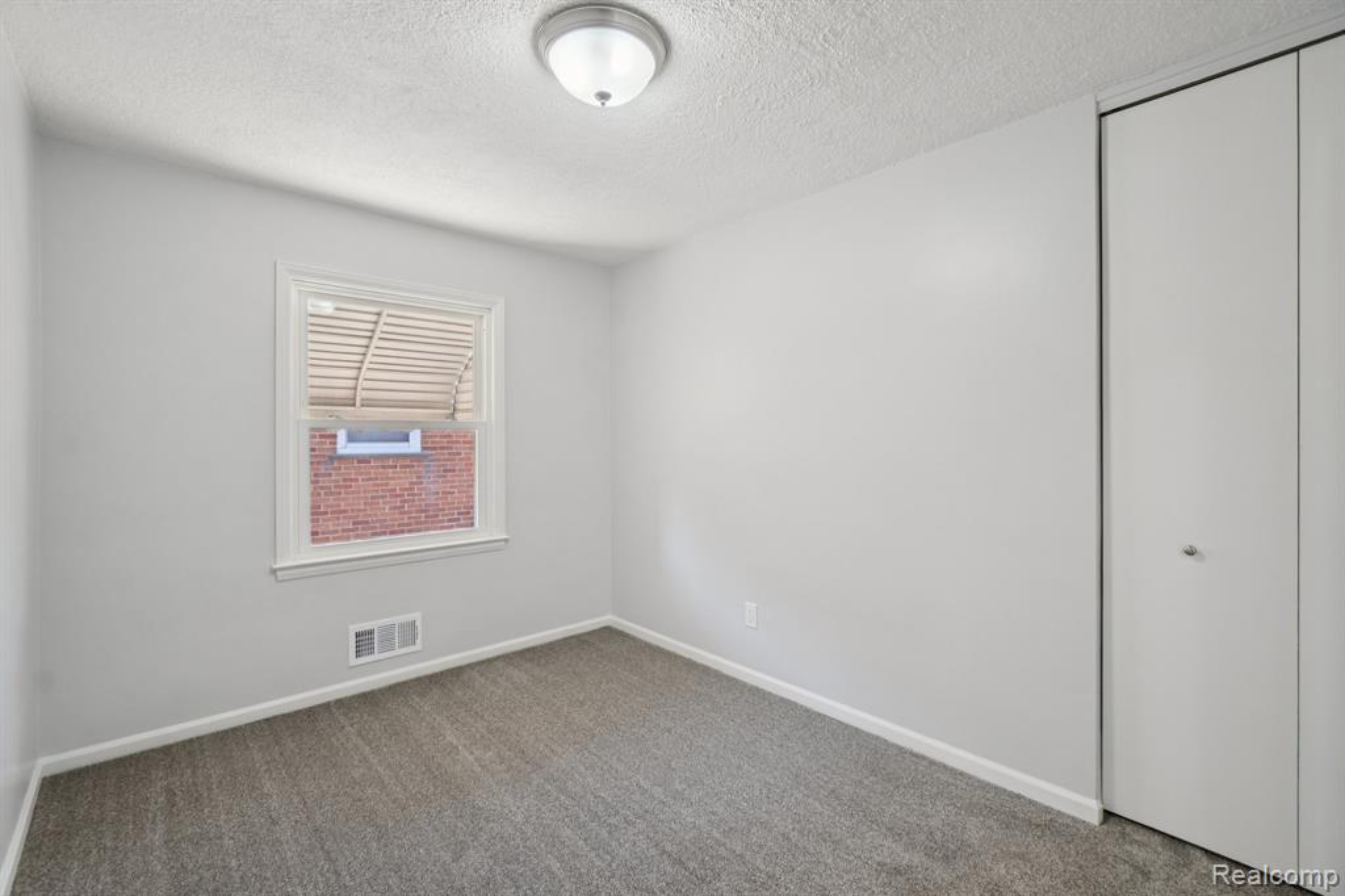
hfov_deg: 100.4
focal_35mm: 15
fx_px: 560
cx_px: 672
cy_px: 448
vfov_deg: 77.3
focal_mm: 10
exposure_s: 1/20
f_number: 8
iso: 400
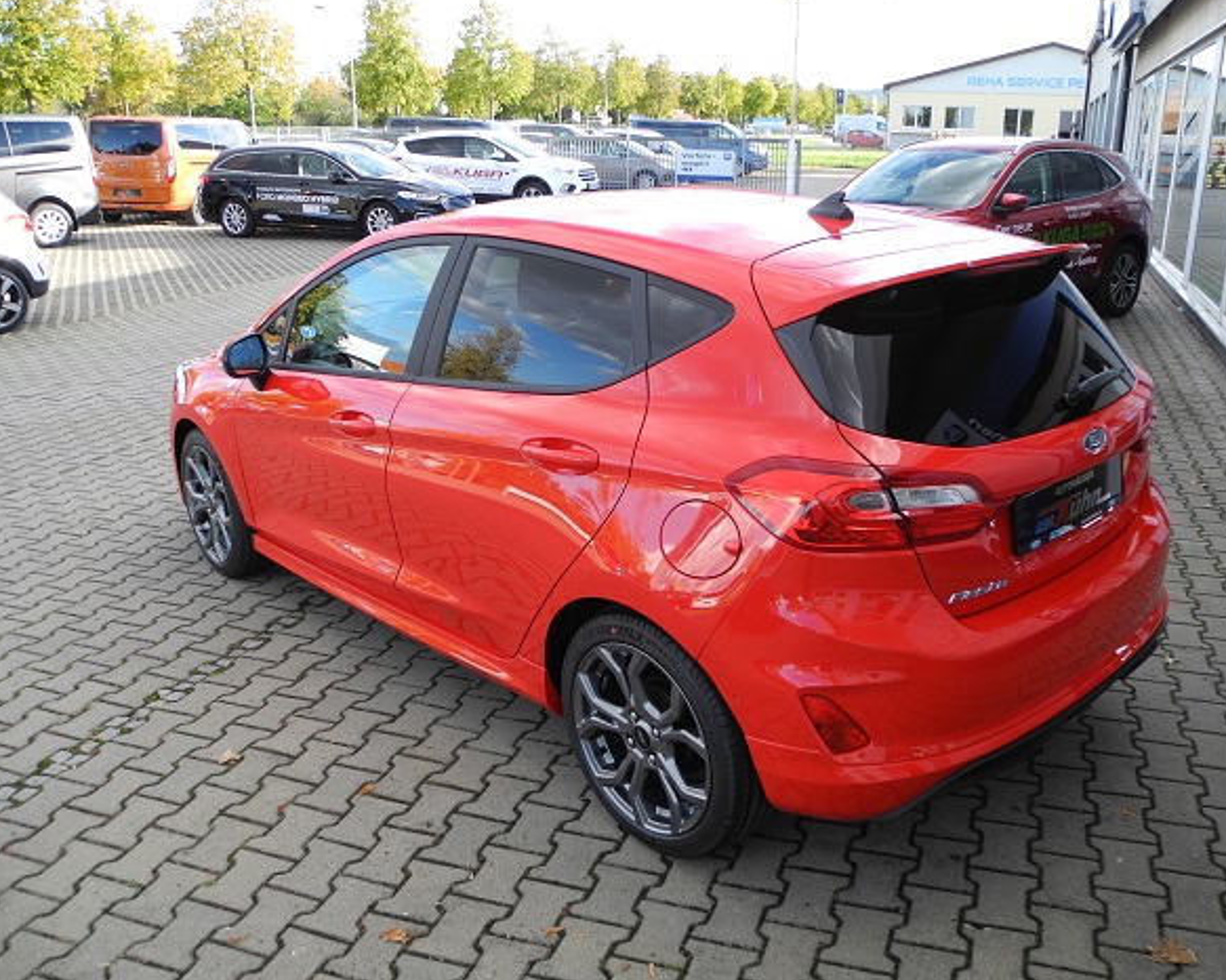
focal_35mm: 30
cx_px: 665
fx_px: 1088
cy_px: 492
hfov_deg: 58.7
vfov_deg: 48.5
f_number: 2.8
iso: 100
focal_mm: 6
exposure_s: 1/200
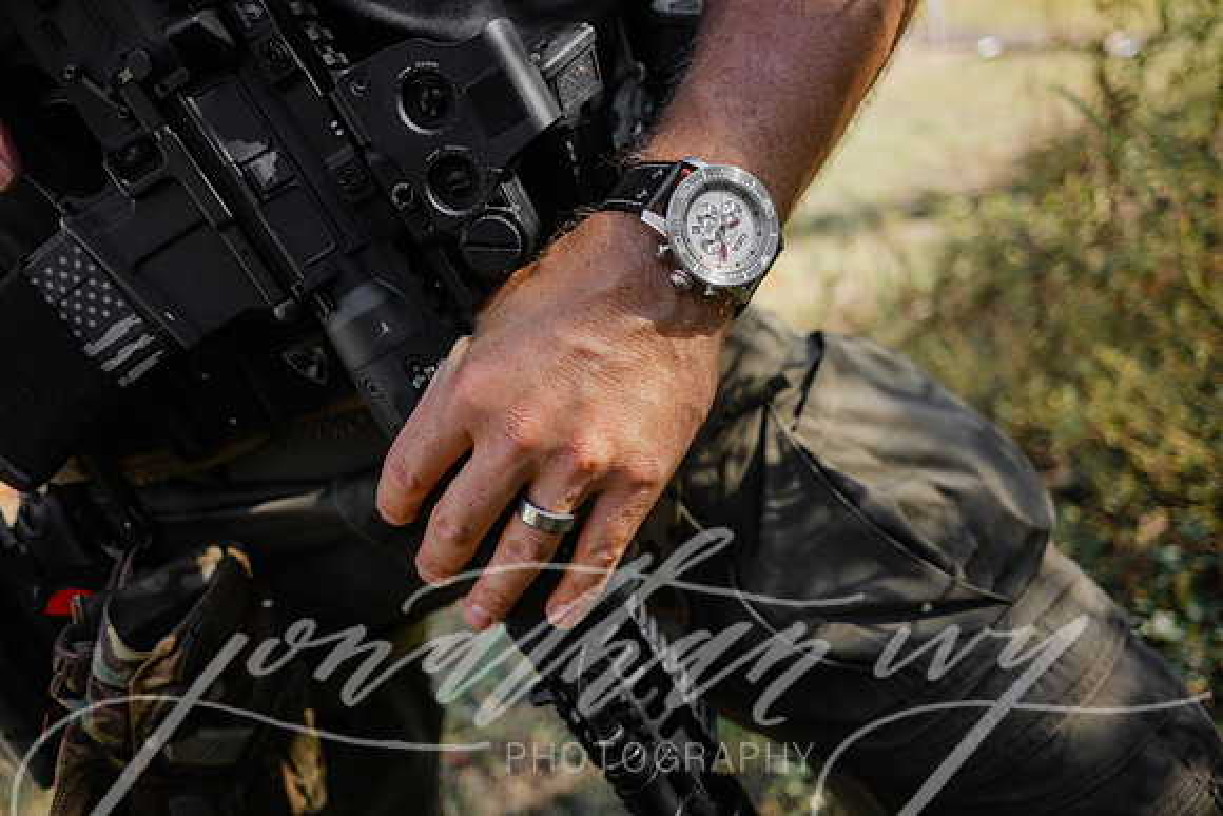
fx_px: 883
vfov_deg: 49.6
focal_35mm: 26
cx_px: 612
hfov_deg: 69.4
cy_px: 408
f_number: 2.8
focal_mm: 26
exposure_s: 1/160
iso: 32
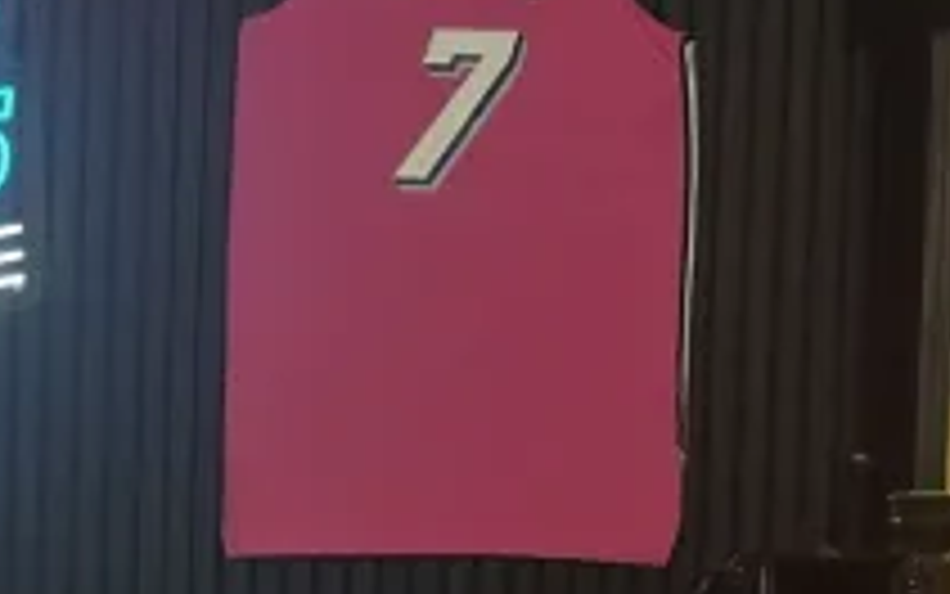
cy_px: 518
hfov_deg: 13.8
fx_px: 3755
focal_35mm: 145
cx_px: -320
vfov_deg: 9.0
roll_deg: -1.7
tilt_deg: -2.0
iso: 320
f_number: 1.78
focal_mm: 6.86
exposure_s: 1/39
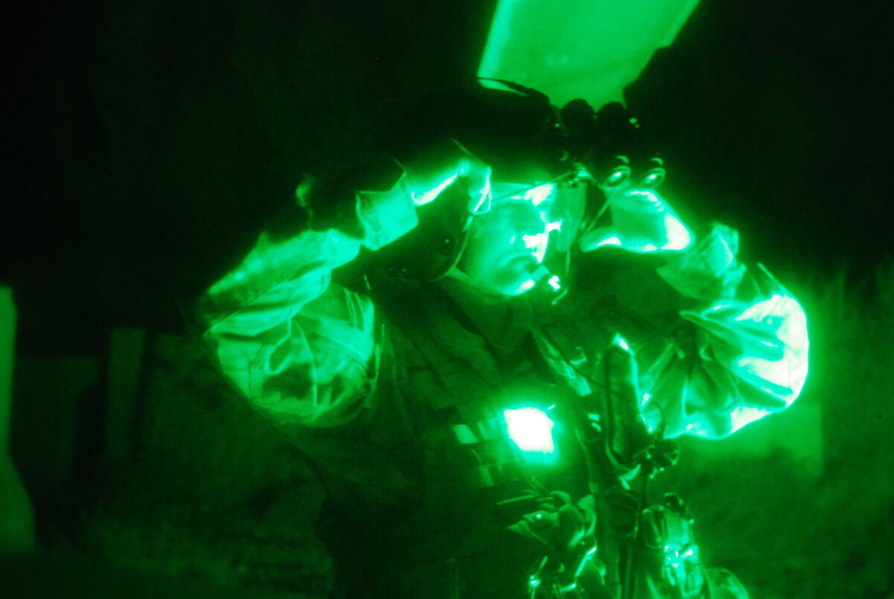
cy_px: 300
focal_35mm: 40
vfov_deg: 33.1
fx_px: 1007
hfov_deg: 47.9
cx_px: 447
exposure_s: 1/30
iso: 800
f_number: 2.8
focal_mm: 27
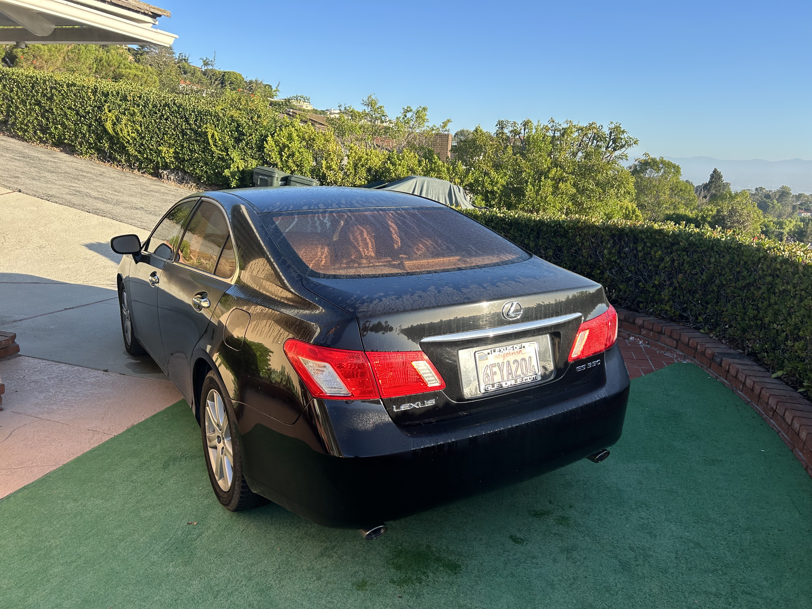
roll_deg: -2.3
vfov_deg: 53.1
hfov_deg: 67.3
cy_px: 304
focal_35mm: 26
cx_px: 406
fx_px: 610
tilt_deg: -16.9
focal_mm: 5.7
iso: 50
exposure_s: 1/1029
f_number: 1.5
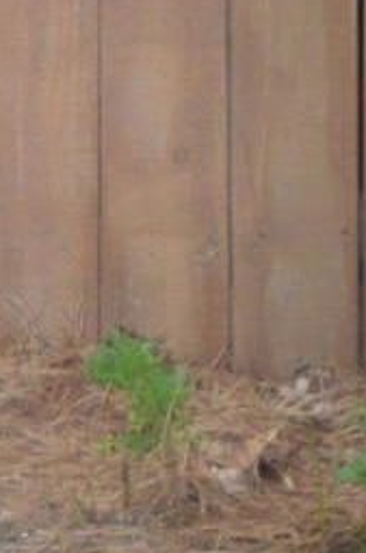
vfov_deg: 5.6
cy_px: -1397
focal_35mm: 330
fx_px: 5053
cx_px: 324
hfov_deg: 4.1
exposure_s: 1/60
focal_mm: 28
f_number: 4
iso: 500
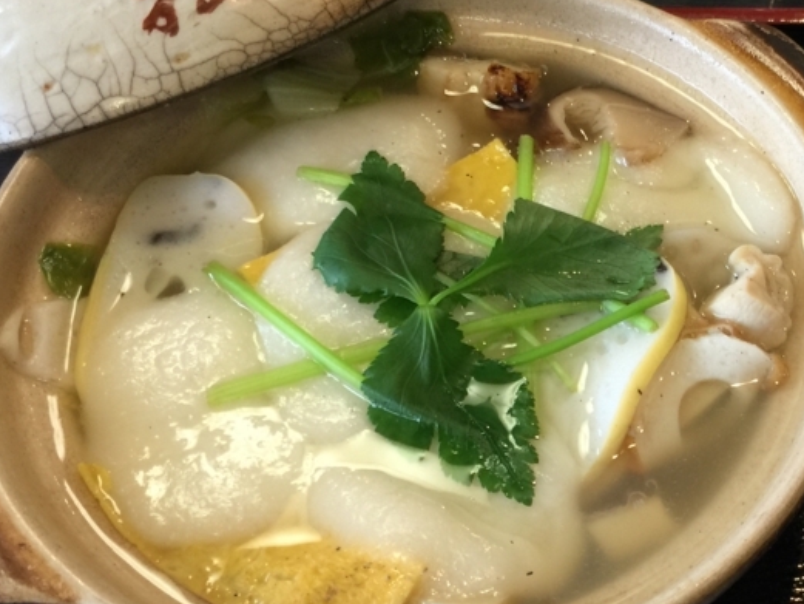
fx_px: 1324
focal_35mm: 57
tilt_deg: -58.2
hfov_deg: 32.5
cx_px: 679
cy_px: 414
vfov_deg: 25.5
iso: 40
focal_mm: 4.15
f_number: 2.2
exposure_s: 1/15
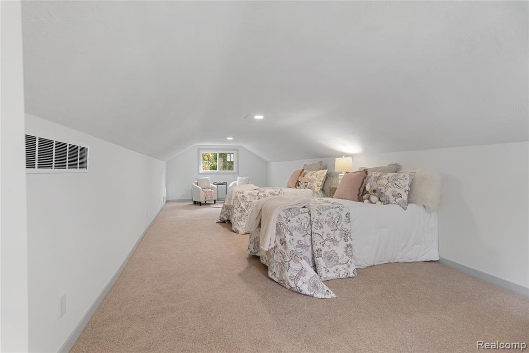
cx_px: 264
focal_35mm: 17
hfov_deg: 93.3
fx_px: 250
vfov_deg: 70.5
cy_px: 176
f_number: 7.1
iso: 320
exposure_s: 1/8
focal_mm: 17
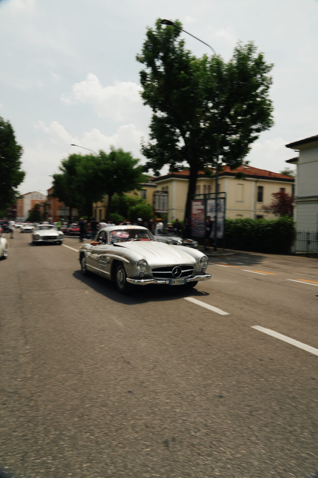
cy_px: 239
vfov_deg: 73.8
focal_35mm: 24
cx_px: 159
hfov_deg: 53.1
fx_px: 318
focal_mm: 24
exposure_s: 1/50
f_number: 14
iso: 100
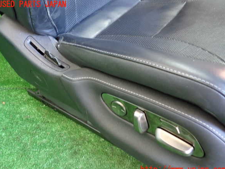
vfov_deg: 45.4
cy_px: 87
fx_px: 201
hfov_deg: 58.4
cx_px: 112
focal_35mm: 31
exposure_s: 1/30
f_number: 2.3
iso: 800
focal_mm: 5.4
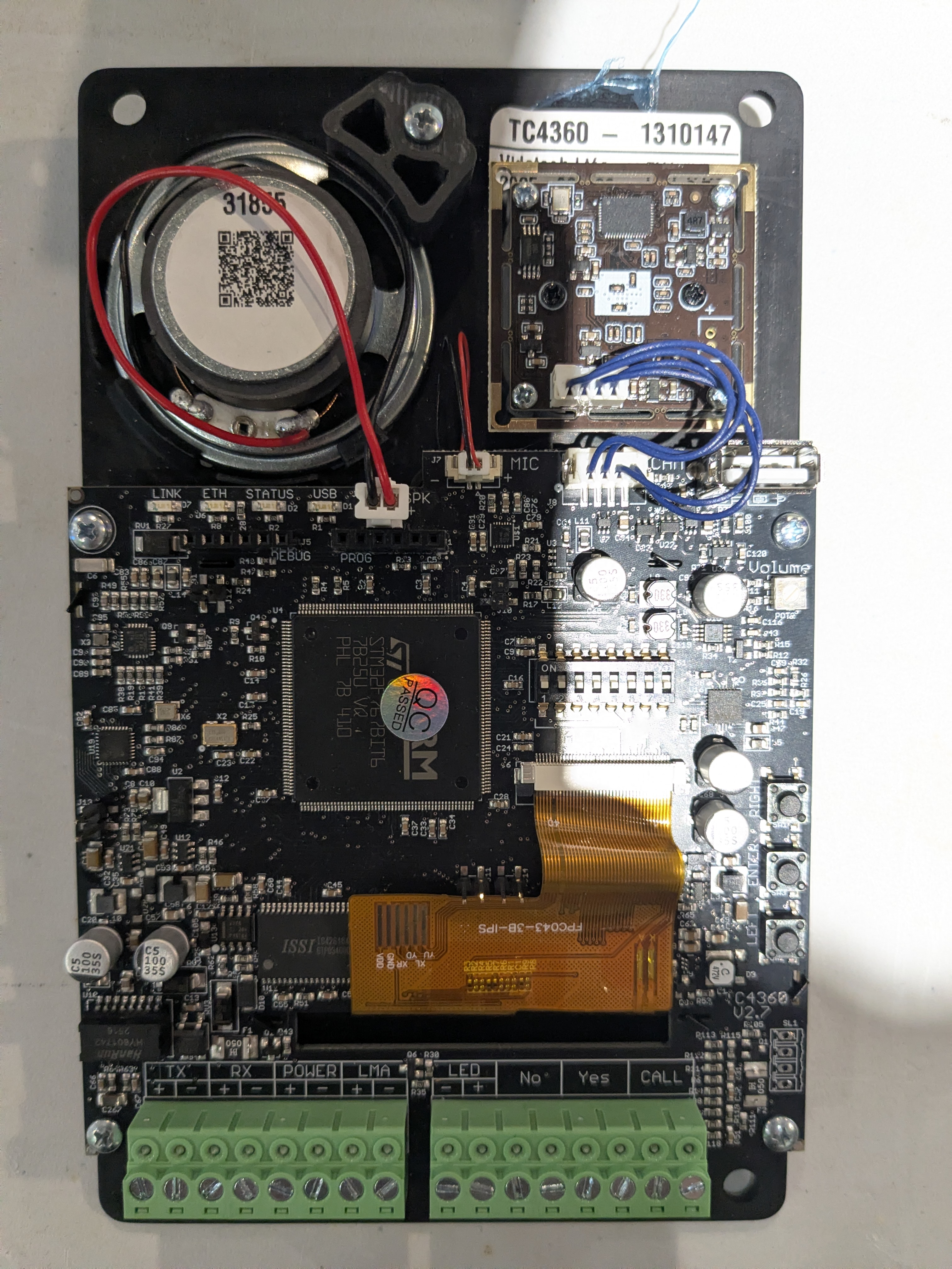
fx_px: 990
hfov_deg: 51.4
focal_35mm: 27
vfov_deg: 65.3
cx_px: 476
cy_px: 634
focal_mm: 4.38
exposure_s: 1/120
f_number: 1.73
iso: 383
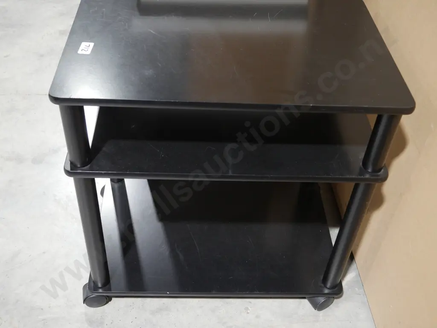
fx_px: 530
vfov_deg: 34.4
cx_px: 218
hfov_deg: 44.8
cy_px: 164
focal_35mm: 42
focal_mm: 21
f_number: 4.6
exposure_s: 1/60
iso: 1250
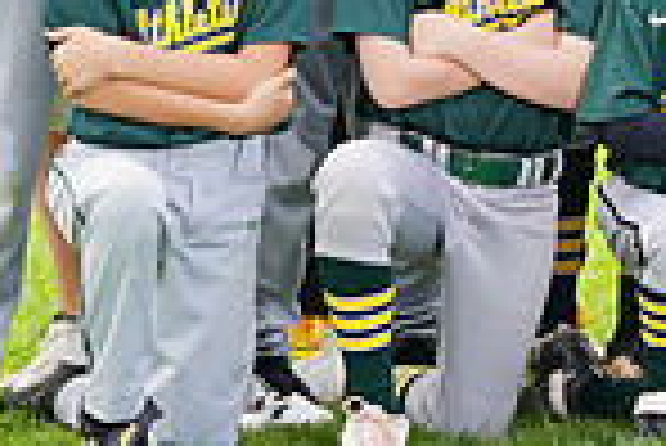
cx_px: 562
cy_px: -255
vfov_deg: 3.5
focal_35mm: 392
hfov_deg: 5.2
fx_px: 7259
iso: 100
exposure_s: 1/250
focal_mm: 100
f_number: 5.6
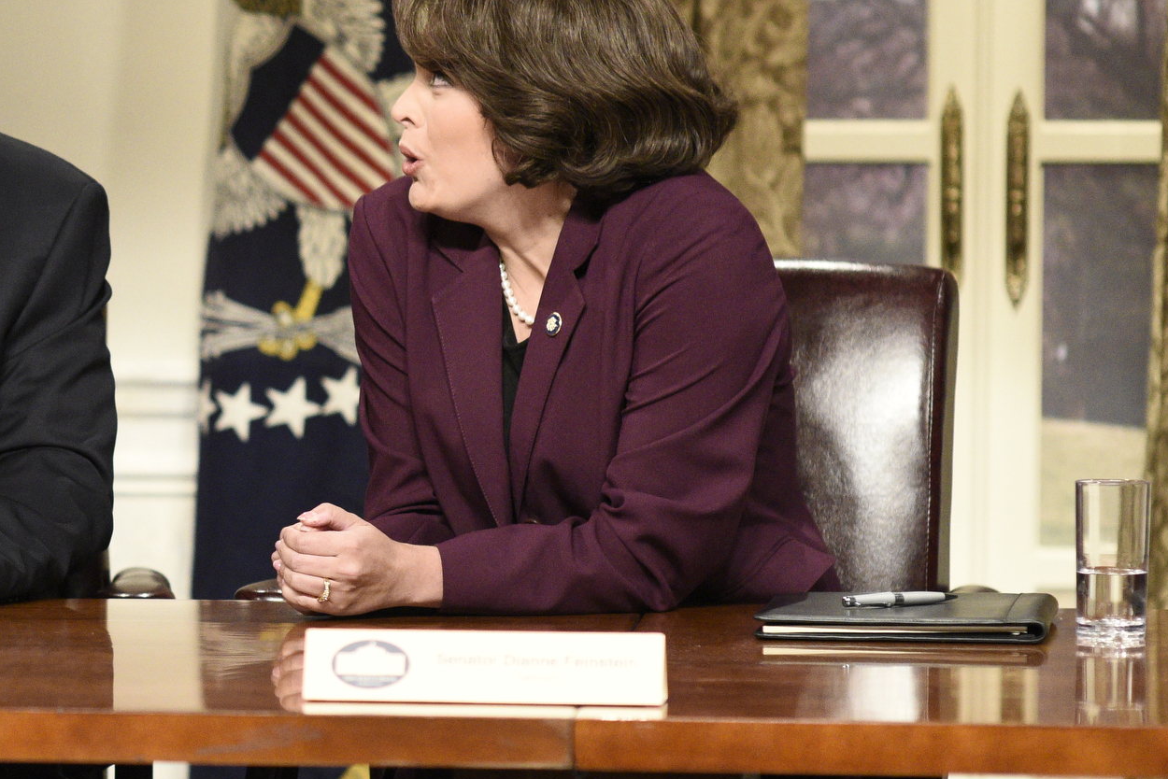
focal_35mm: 204
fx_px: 6620
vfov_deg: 6.7
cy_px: 441
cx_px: -185
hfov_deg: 10.0
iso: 3200
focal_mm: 85
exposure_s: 1/200
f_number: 3.2
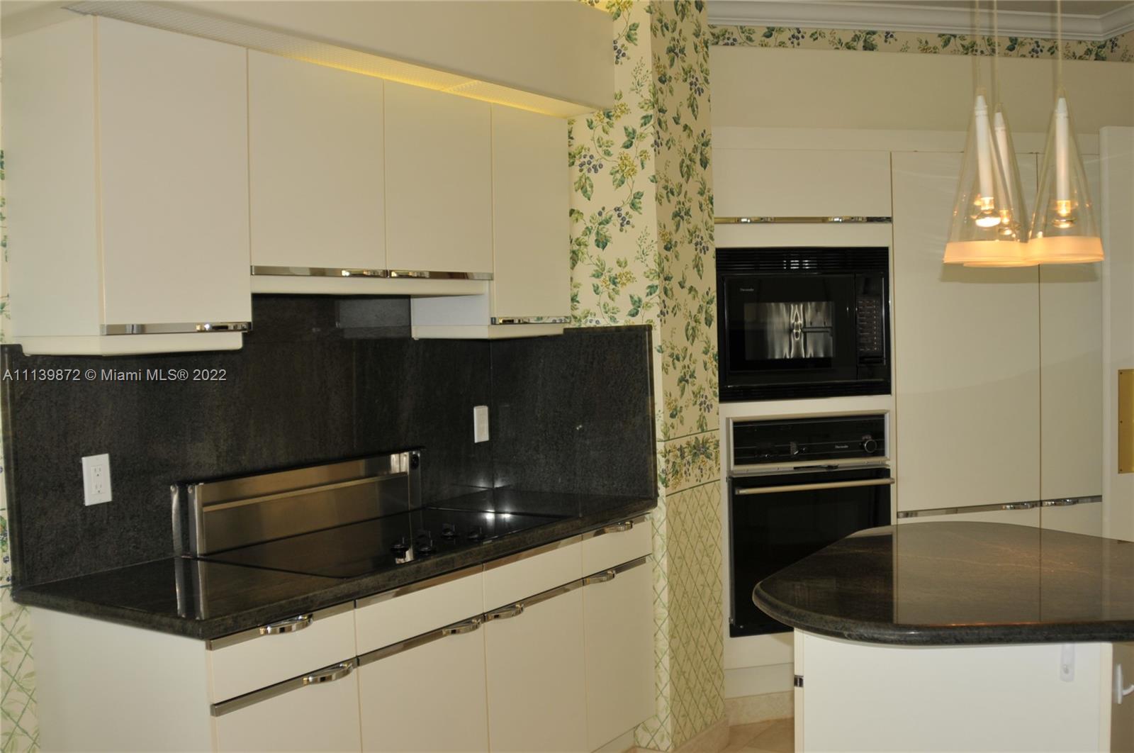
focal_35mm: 36
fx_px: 1132
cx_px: 567
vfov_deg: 36.8
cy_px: 376
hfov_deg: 53.2
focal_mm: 24
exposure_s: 1/250
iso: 250
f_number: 2.8
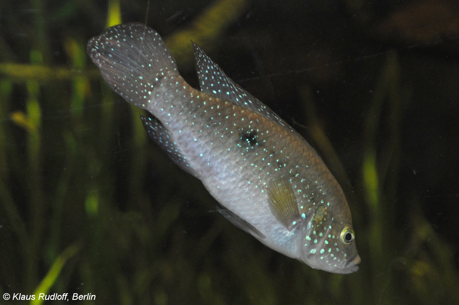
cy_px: 152
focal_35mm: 98
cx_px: 230
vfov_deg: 14.0
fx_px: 1242
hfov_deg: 20.9
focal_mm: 65
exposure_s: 1/200
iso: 800
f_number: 8
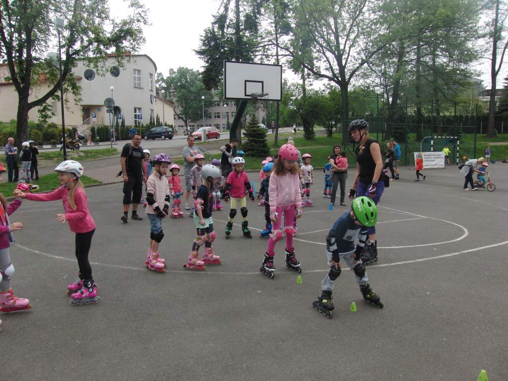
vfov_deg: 46.8
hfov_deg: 60.0
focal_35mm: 30
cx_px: 254
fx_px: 440
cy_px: 190
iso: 100
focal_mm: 5.3
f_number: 4
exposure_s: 1/400
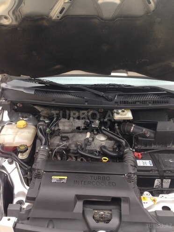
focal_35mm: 33
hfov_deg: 42.9
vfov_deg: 55.4
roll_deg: -1.8
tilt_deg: -27.3
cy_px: 116
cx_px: 87
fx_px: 221
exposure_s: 1/150
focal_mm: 4.12
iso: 50
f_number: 2.4
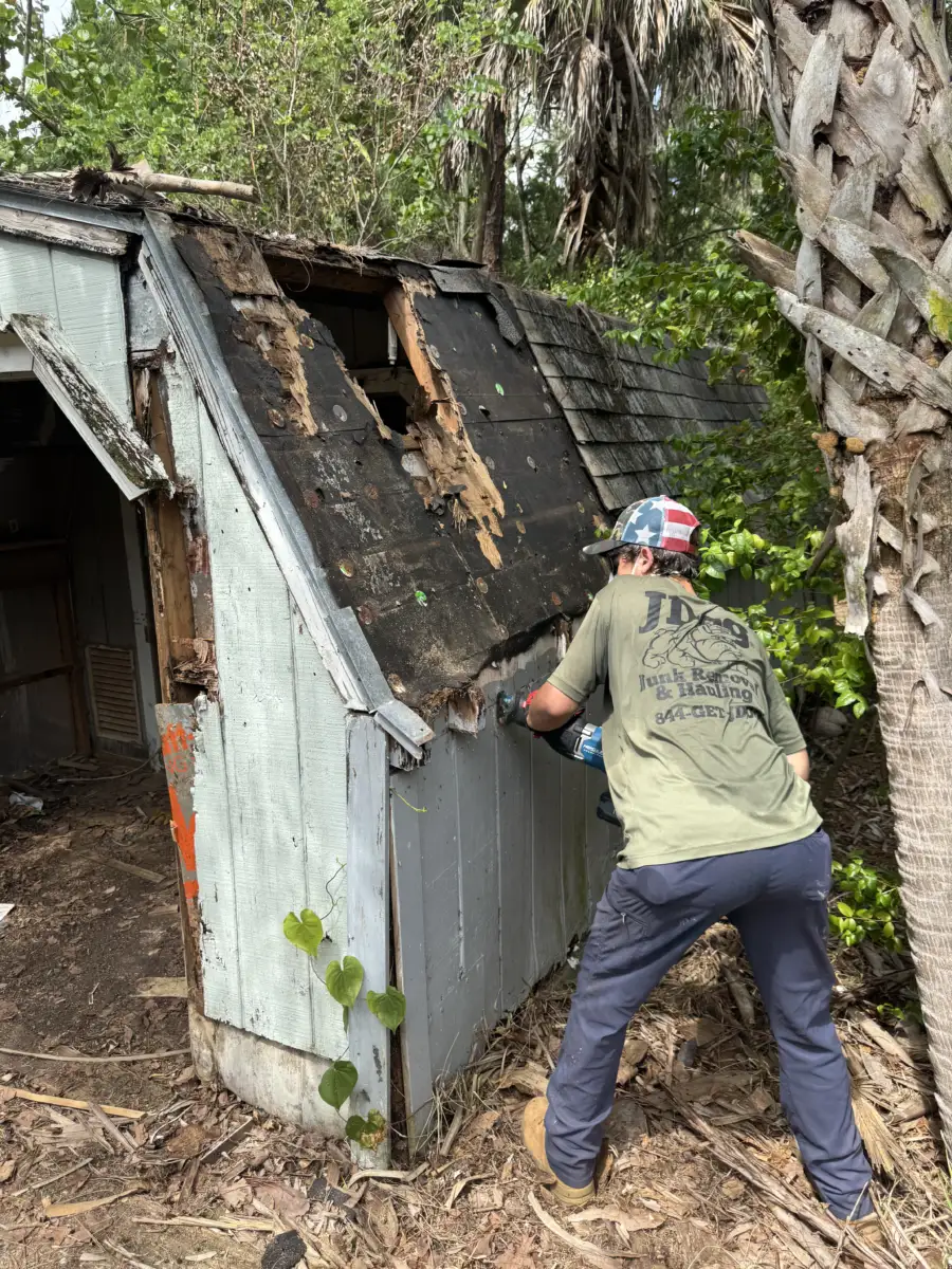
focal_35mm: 24
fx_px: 880
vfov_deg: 71.6
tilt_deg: -13.7
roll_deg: +0.0
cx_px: 476
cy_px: 634
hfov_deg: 56.8
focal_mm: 6.76
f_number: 1.78
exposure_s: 1/1311
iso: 80
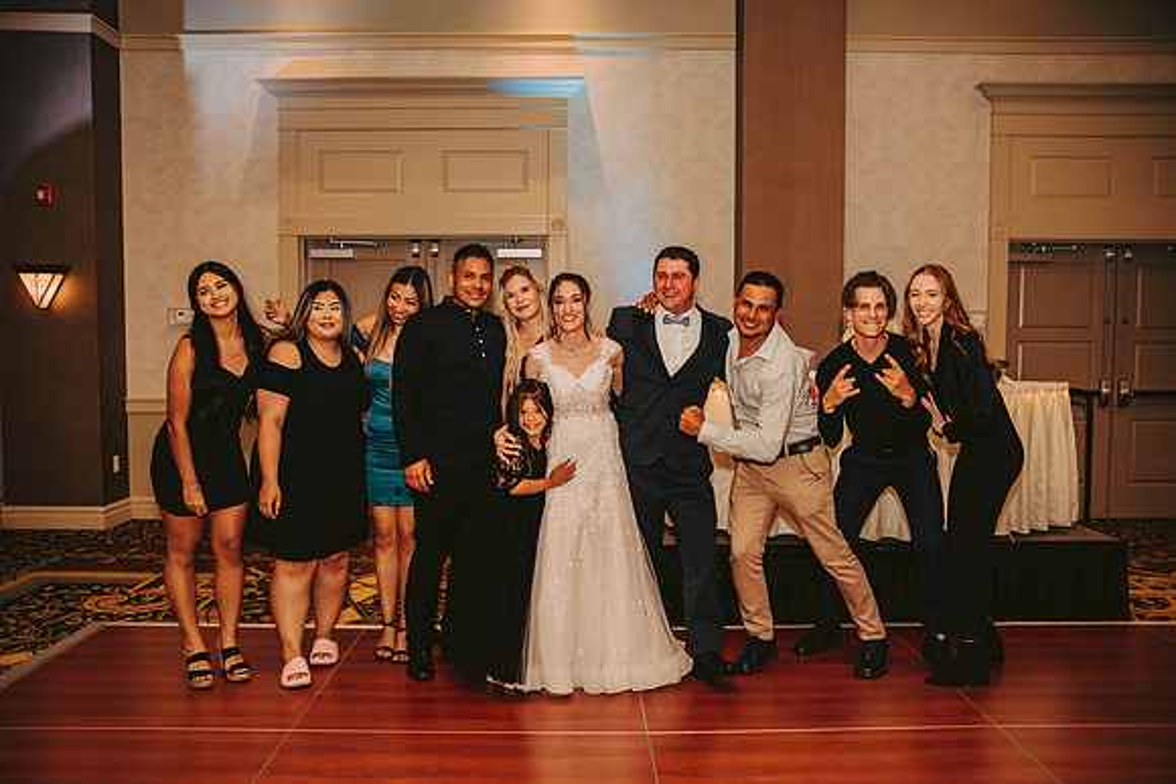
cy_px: 392
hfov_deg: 65.5
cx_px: 588
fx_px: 915
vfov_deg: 46.4
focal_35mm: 28
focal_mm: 28
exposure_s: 1/60
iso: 500
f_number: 2.8
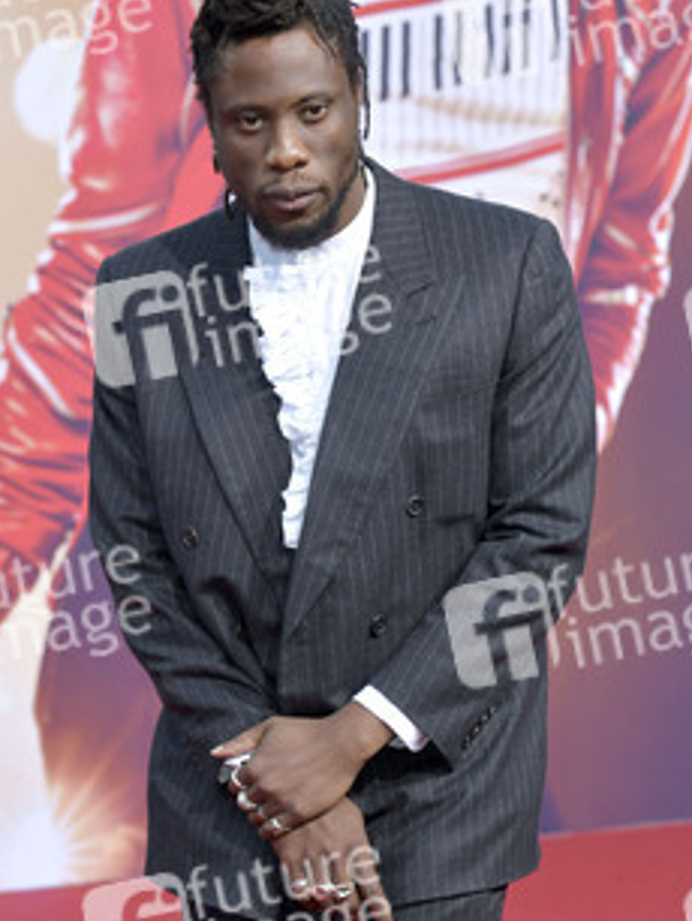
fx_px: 3673
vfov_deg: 14.3
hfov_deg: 10.8
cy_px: 467
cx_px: 325
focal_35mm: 138
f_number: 6.3
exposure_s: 1/200
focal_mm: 110
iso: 400
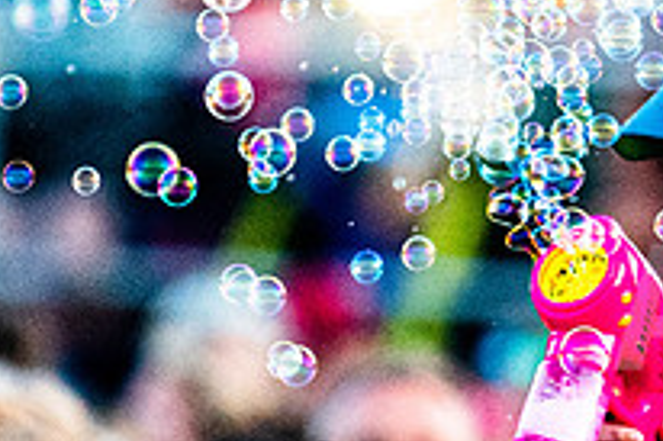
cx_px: 855
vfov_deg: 1.2
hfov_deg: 1.8
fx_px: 21125
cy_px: 358
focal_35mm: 1148
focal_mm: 200
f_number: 2.8
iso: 800
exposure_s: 1/1000
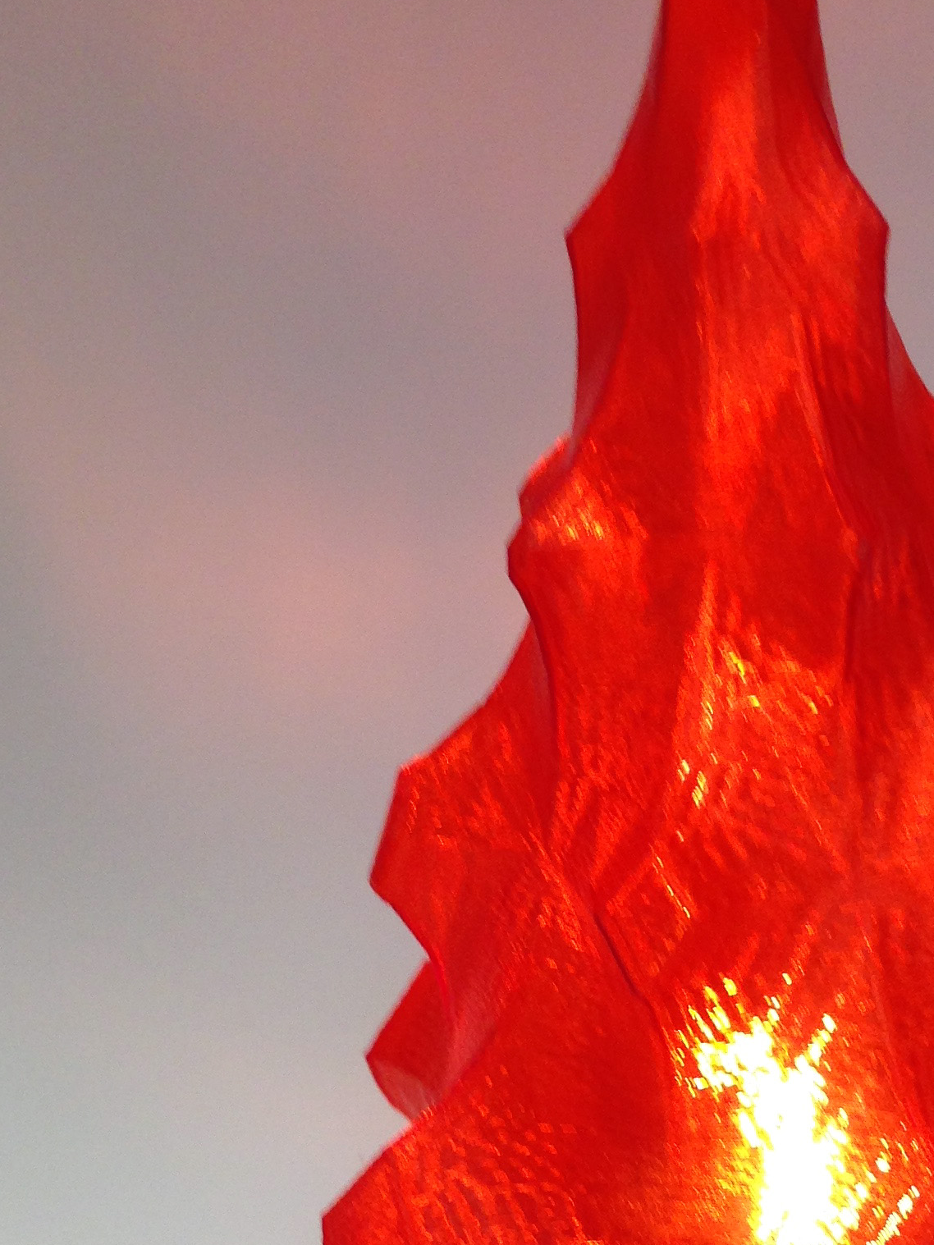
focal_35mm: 71
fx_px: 2554
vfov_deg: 27.2
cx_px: 807
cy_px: 822
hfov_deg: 20.4
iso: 64
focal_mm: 4.12
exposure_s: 1/40
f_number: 2.4
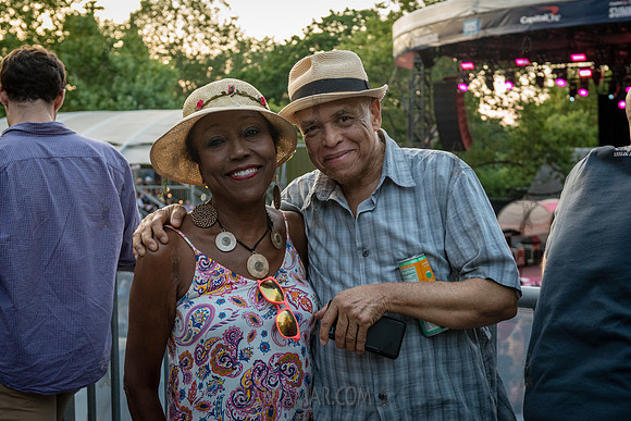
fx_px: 966
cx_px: 338
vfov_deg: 24.6
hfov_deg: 36.2
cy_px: 248
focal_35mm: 55
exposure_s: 1/320
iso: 2000
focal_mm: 45
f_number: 4.5
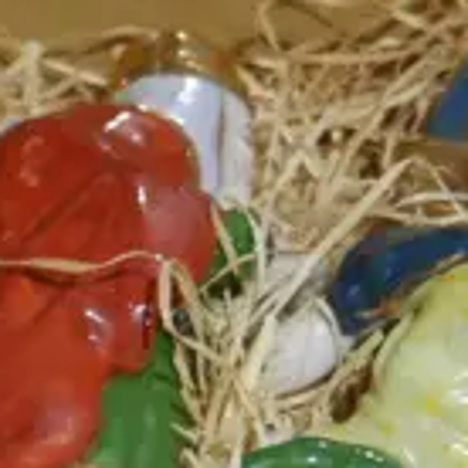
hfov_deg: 5.3
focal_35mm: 329
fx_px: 5032
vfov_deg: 5.3
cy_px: 661
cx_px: 237
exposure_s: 1/60
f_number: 5.6
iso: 800
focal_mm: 25
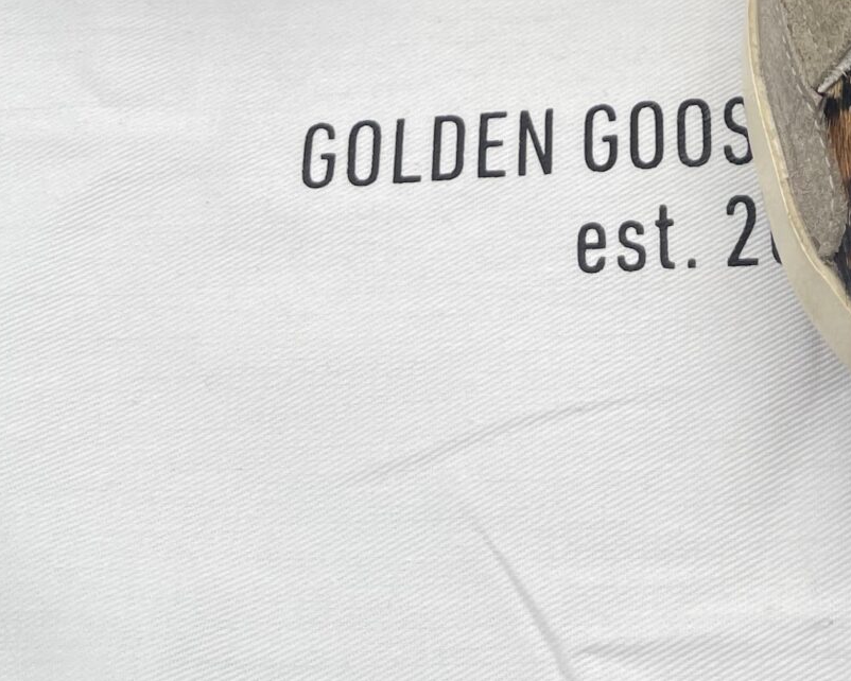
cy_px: -570
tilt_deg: -56.8
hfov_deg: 23.3
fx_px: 2041
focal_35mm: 81
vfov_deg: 15.9
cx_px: 635
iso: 32
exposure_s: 1/521
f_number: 1.6
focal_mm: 5.1
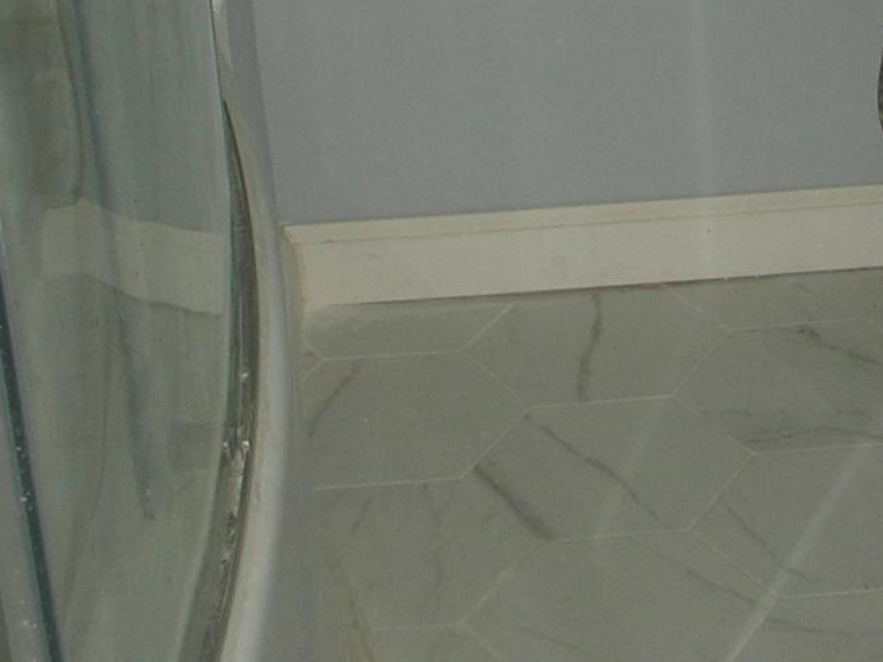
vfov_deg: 12.9
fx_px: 2806
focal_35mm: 110
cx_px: 662
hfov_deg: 17.8
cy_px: -234
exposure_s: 1/60.1
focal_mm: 5.8
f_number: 3
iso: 50
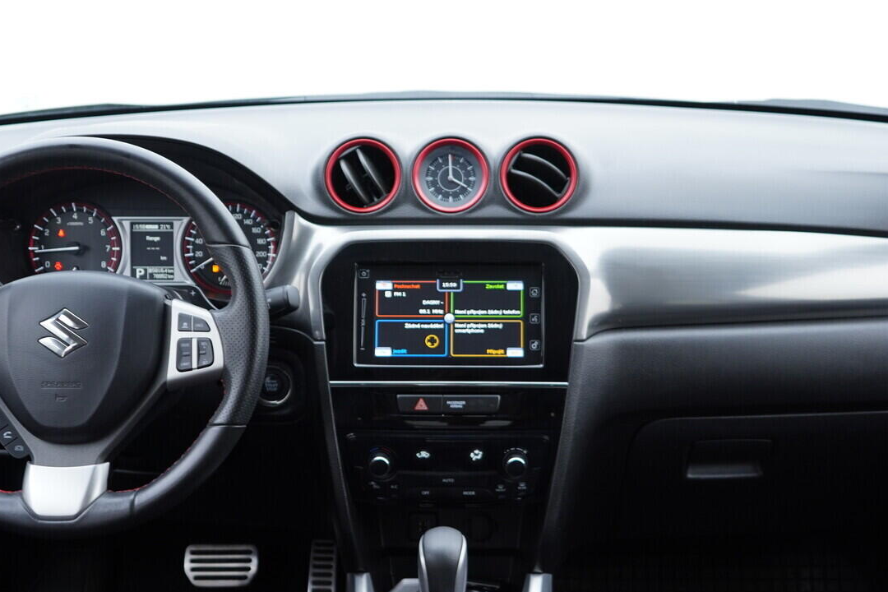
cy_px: 328
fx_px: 1184
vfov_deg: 28.1
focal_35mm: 48
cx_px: 429
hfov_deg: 41.1
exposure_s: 1/40
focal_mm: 24
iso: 200
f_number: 2.8
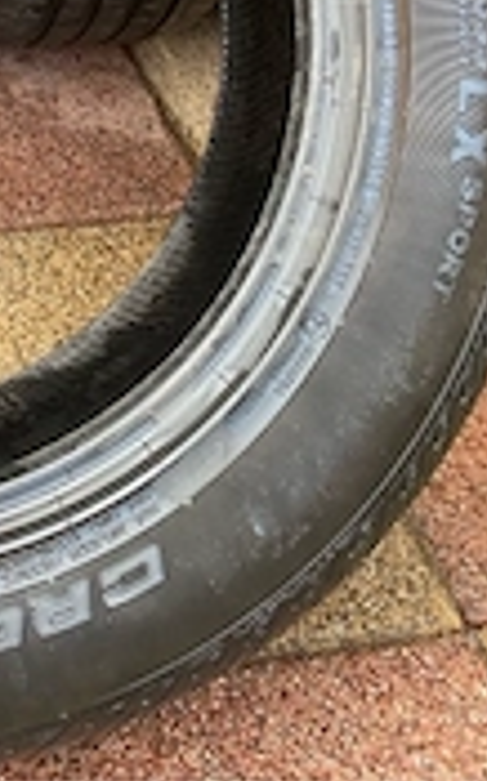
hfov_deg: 18.9
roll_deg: -1.1
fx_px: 1341
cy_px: -107
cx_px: -165
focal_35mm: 63
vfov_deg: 29.0
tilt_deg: -27.8
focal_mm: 4.25
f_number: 1.8
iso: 125
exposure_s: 1/64
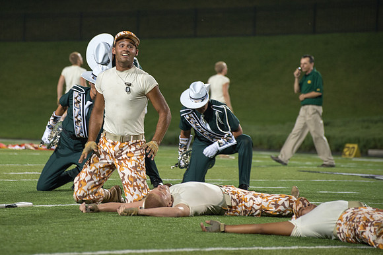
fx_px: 2560
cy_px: 96
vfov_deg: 5.7
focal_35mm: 241
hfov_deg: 8.6
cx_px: 134
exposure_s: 1/160
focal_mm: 185
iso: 1600
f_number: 5
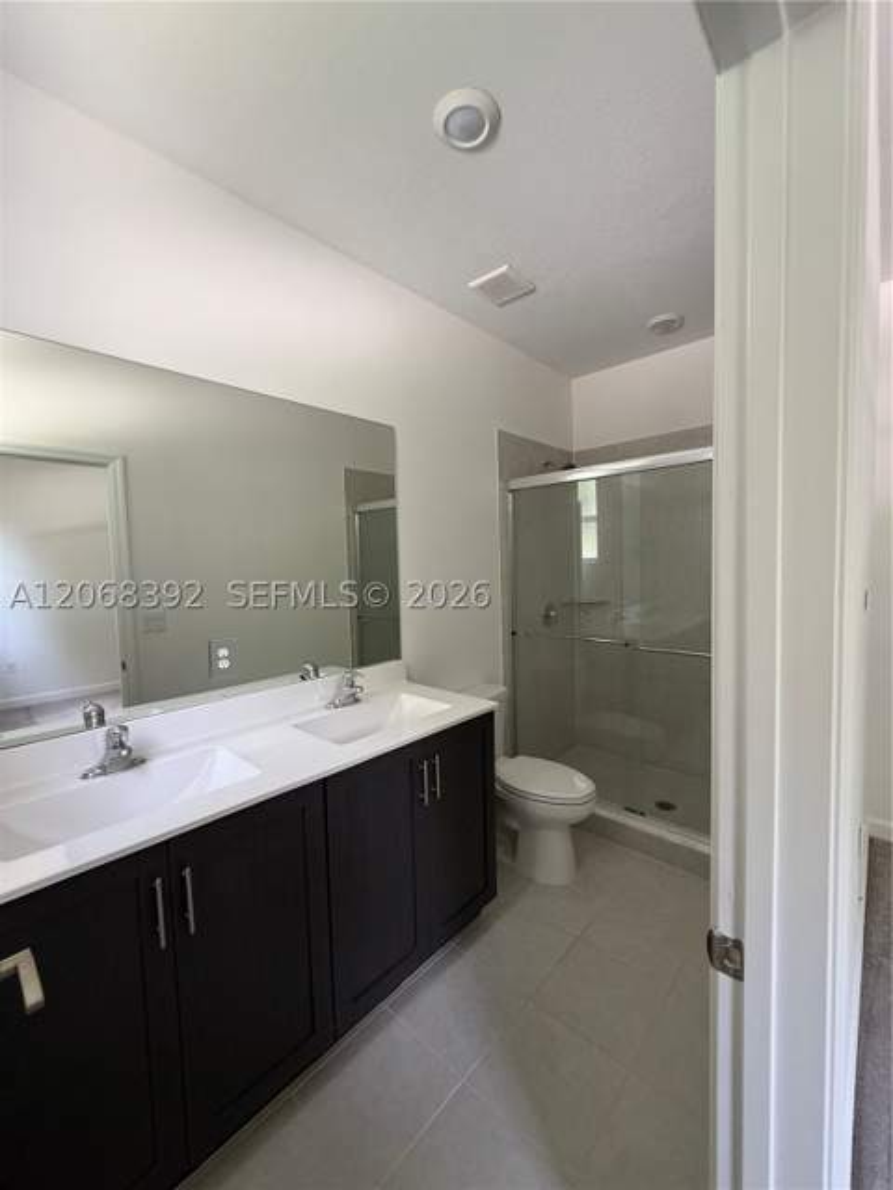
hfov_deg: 85.7
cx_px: 446
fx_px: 482
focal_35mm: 14
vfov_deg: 102.1
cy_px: 595
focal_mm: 2.22
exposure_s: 1/60
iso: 400
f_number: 2.2
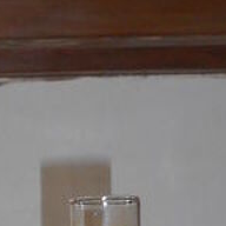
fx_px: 1588
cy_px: 198
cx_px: -292
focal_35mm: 215
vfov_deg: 8.1
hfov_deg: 7.6
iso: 200
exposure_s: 1/30
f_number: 3.7
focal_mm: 6.3
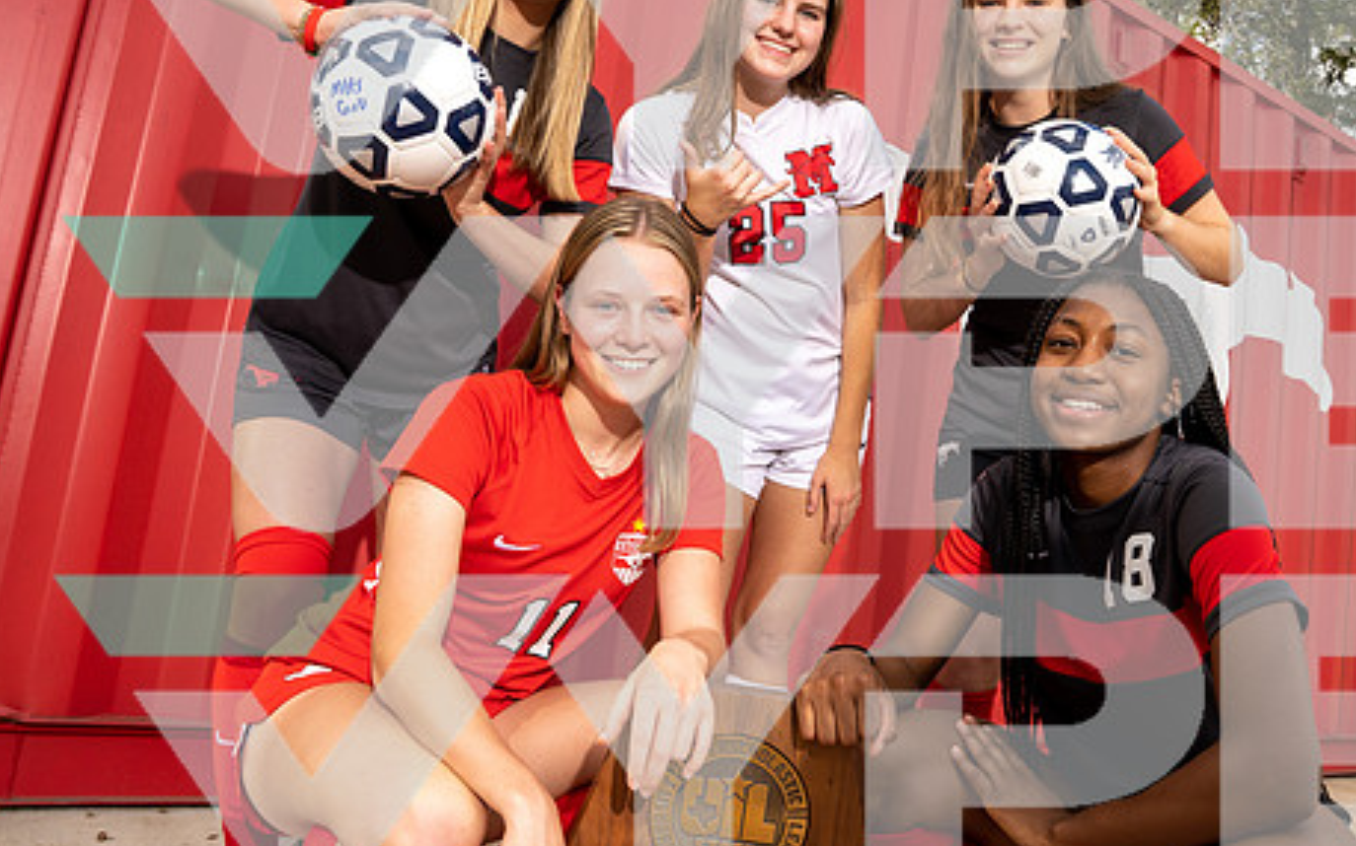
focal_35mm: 31
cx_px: 817
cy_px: 374
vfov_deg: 40.5
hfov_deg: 60.7
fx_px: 1145
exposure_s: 1/250
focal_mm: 24
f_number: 8
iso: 200
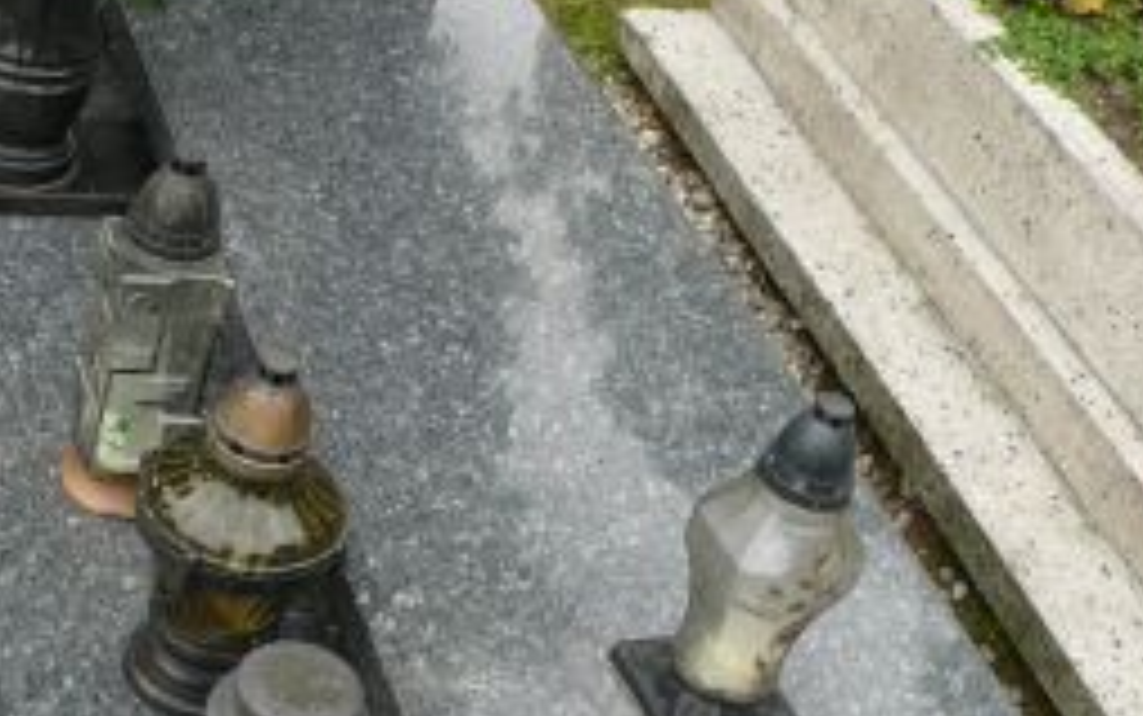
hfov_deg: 29.1
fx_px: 2181
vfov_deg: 18.6
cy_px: 446
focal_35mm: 70
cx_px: 369
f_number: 3.6
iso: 100
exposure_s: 1/100
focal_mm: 7.4
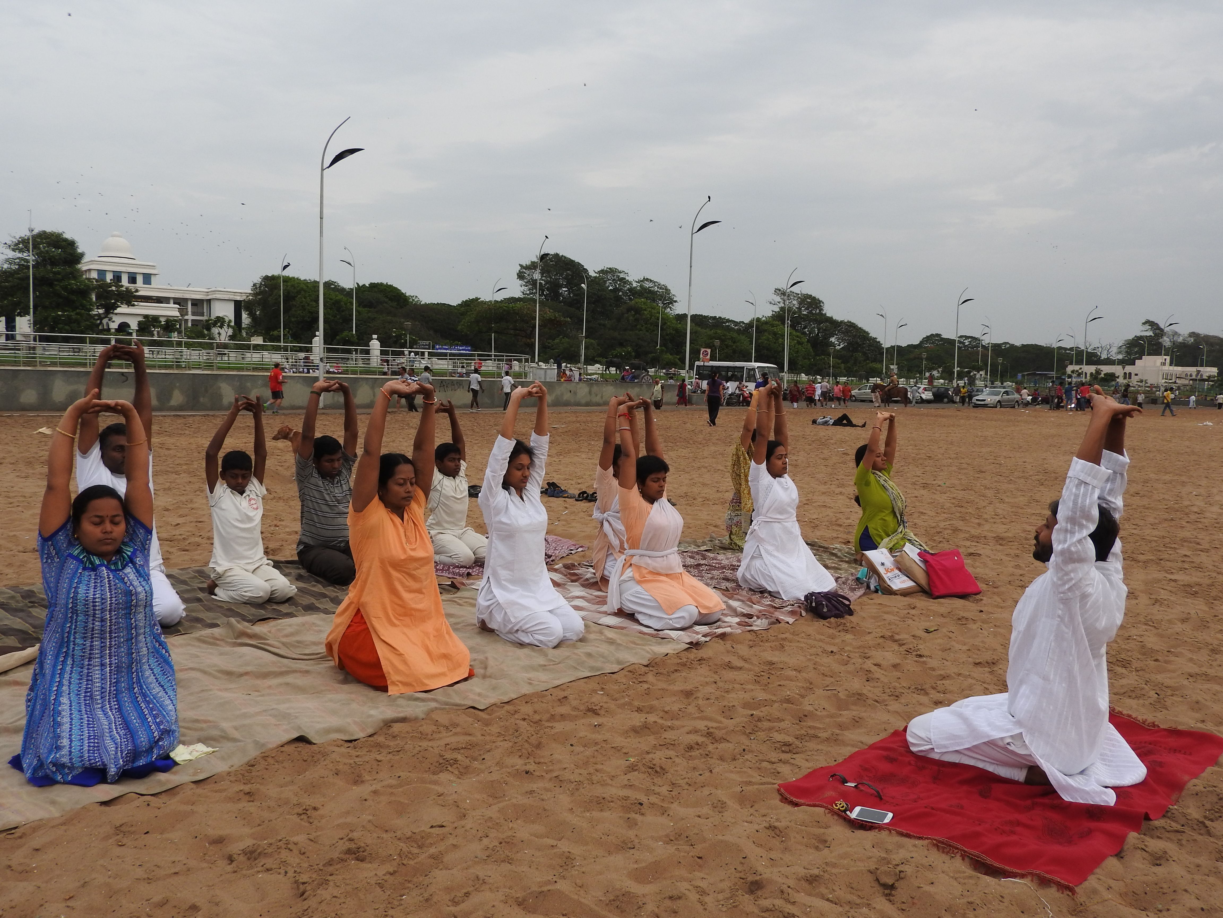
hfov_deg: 60.0
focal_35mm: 30
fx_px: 1060
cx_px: 612
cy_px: 459
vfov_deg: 46.8
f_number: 3.5
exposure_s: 1/100
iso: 100
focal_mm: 5.4
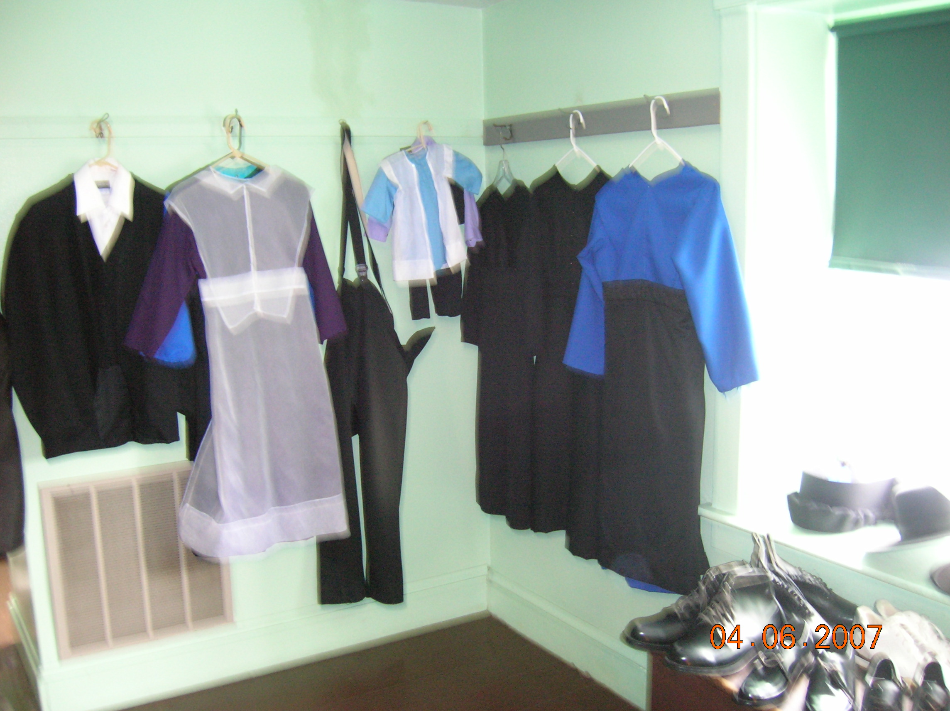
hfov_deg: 54.0
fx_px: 932
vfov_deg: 41.7
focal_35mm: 34
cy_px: 356
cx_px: 475
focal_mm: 5.7
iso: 200
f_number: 2.9
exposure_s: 1/7.1
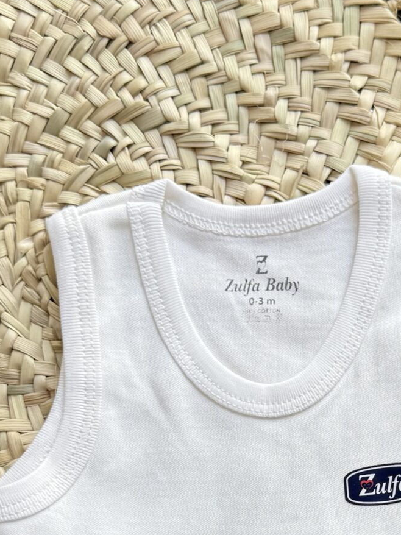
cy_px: 518
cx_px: 358
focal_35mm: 70
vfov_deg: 26.5
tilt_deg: -84.6
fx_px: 1082
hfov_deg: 20.6
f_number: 1.78
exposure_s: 1/207
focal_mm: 6.76
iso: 64
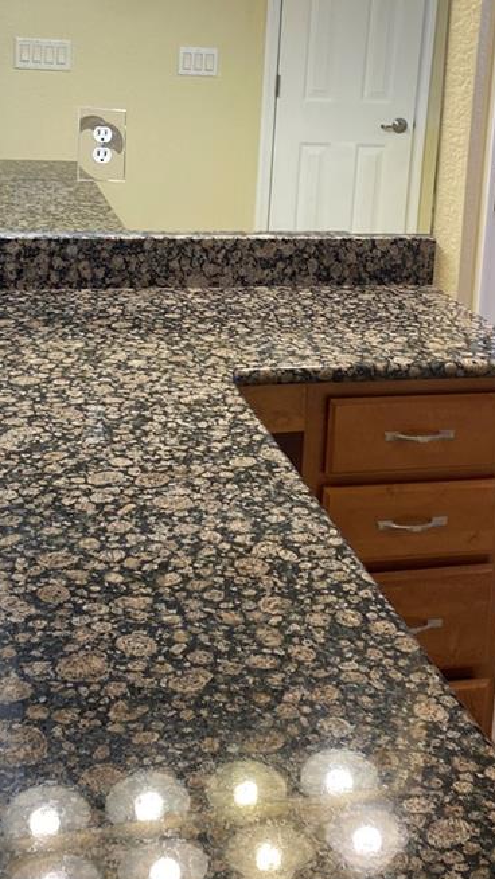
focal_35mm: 52
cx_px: 344
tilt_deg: -11.5
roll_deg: -5.1
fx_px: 1213
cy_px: 237
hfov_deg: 22.9
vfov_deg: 39.0
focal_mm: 4.25
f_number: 1.8
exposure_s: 1/120
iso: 80
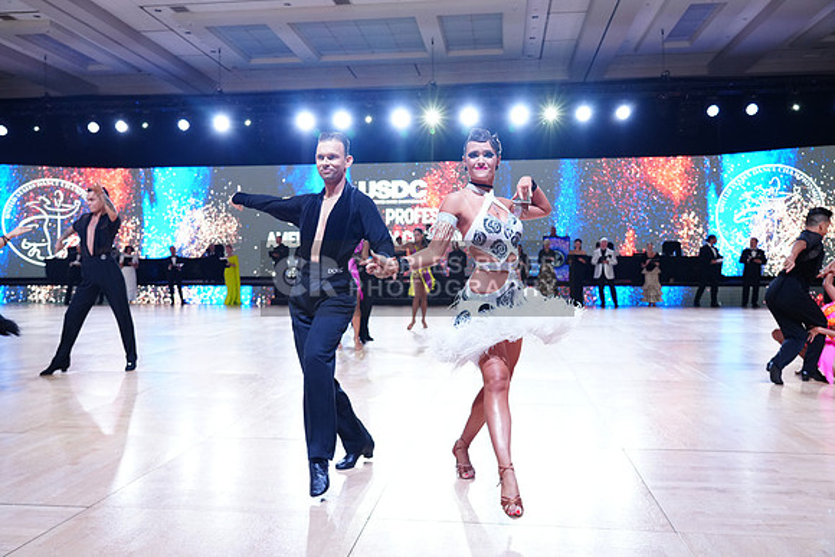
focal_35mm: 29
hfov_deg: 63.6
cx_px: 418
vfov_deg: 45.0
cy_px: 278
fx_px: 673
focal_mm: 29
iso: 2000
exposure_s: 1/500
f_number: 4.5
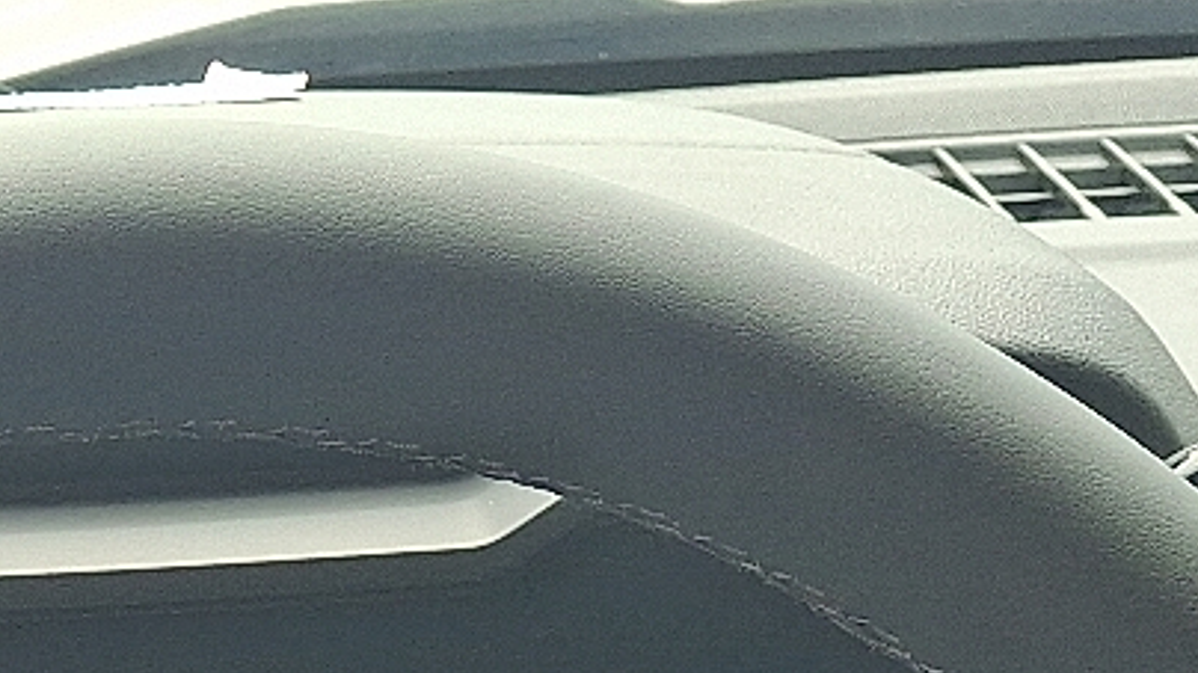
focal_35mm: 108
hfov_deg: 19.6
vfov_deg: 9.6
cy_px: 1752
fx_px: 3430
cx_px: 222
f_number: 1.8
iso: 30
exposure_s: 1/476
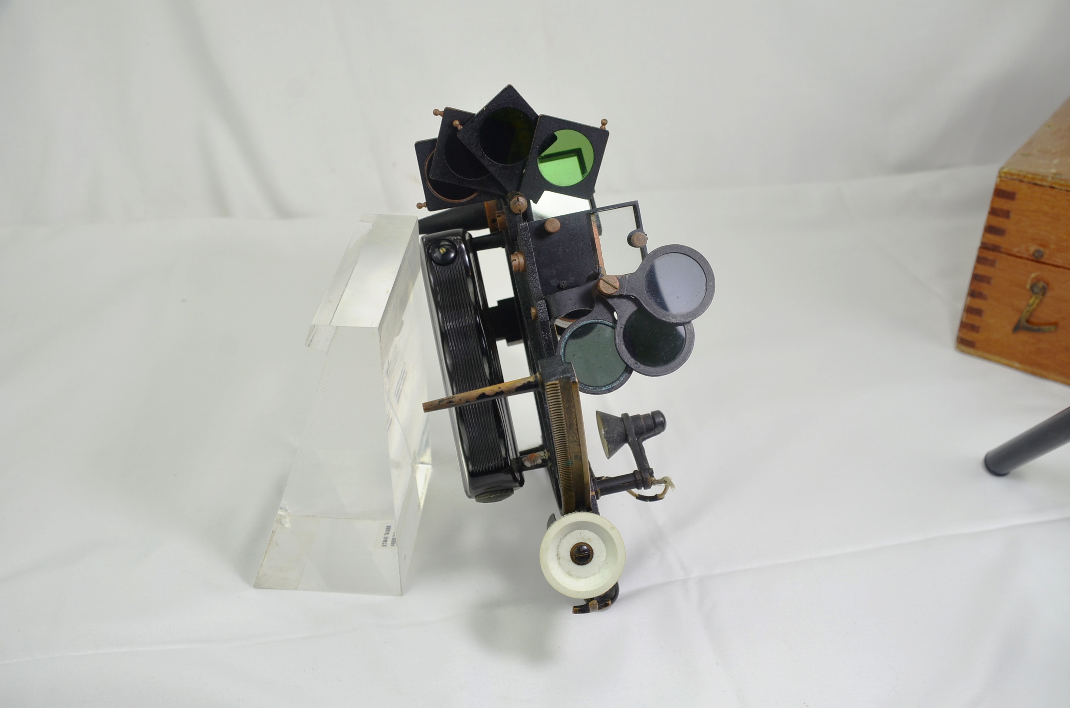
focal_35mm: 33
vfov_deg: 39.8
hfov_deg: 57.3
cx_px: 535
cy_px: 354
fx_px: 979
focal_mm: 22
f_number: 5.6
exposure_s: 1/125
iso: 200
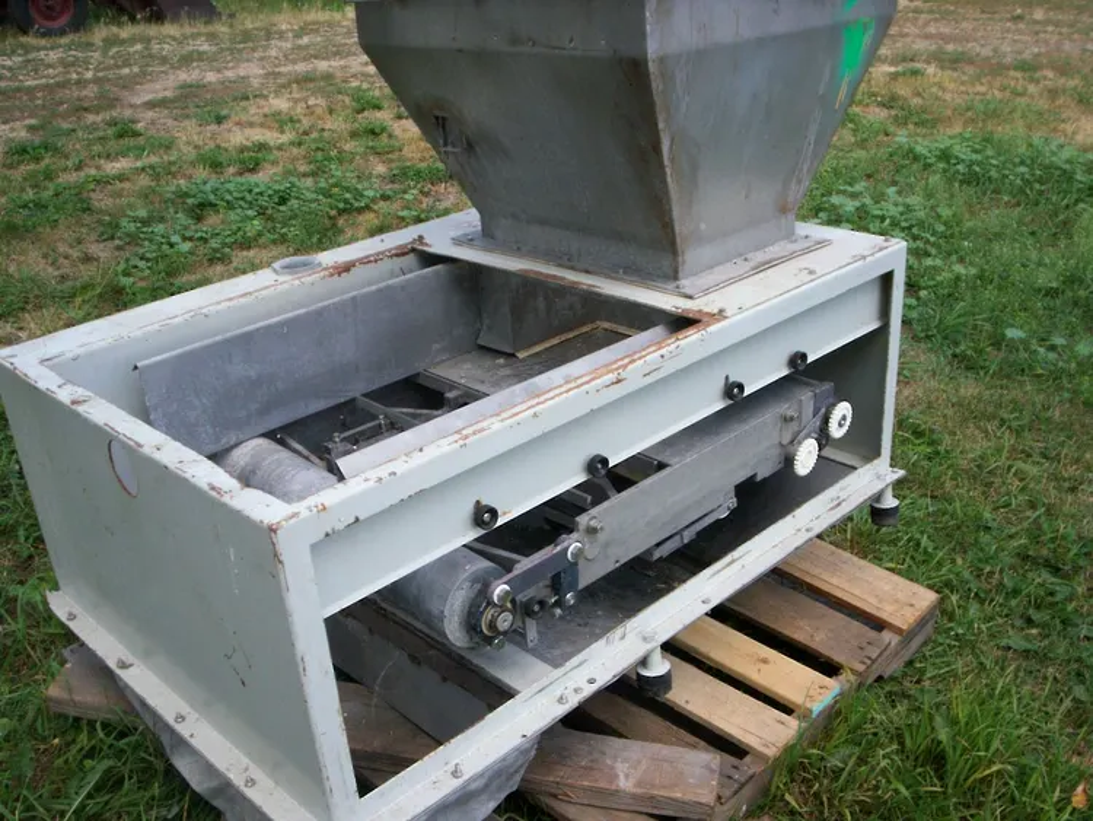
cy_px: 410
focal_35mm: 36
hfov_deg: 51.3
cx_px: 546
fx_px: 1137
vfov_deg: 39.7
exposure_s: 1/195
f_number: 4.5
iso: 100
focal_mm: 5.9
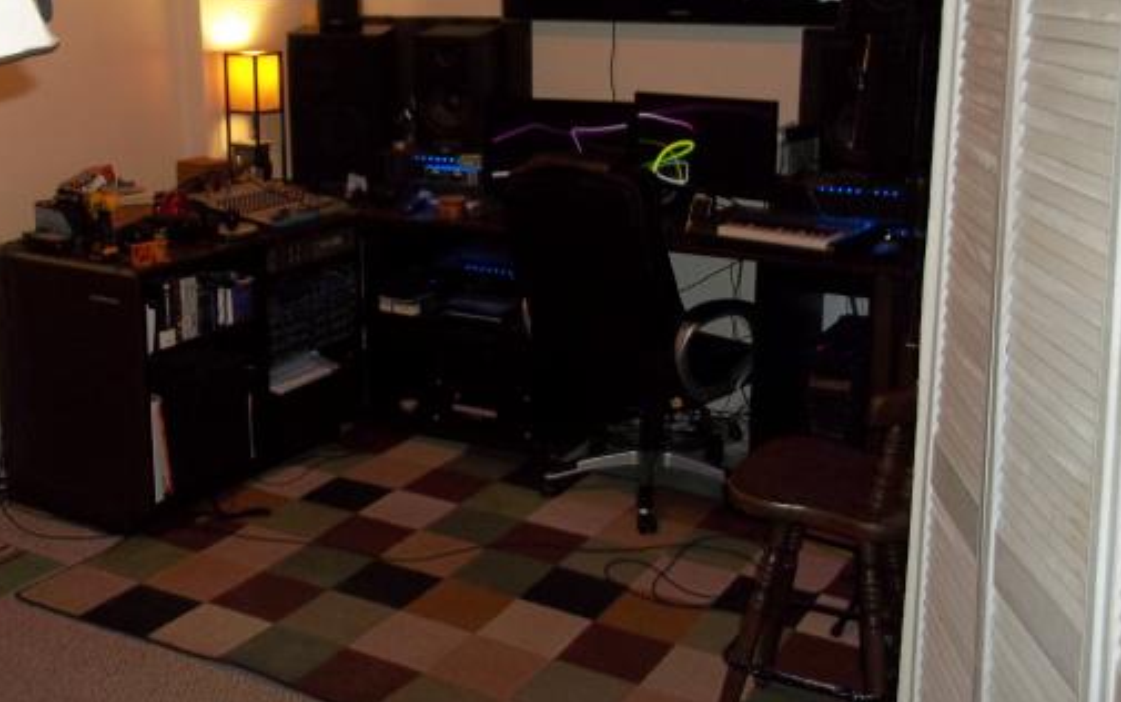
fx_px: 1314
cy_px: 280
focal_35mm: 43
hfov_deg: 45.8
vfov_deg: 29.8
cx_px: 426
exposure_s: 1/30
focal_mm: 5.7
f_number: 2.9
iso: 160
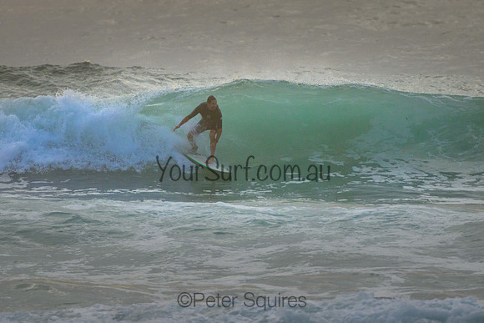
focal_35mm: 550
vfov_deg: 2.5
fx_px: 7393
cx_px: 238
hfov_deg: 3.7
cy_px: 129
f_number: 5.6
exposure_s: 1/2000
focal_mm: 400
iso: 1250
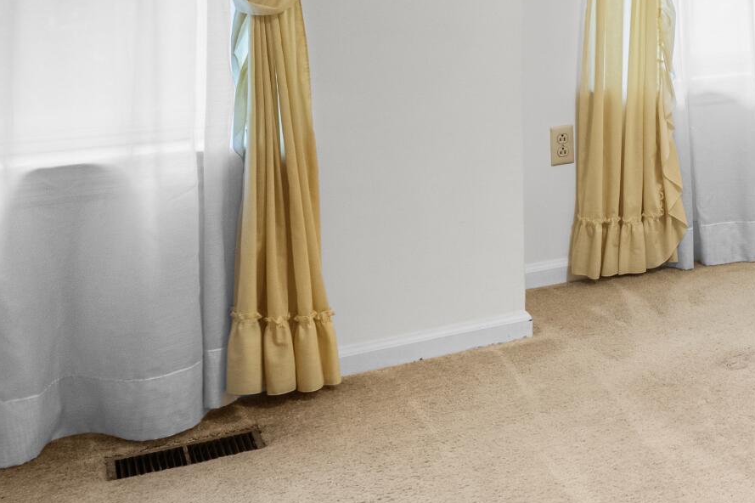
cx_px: 856
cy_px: -58
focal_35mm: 54
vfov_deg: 23.4
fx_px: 1132
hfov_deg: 32.0
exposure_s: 1/2
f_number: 11
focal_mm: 16
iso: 400
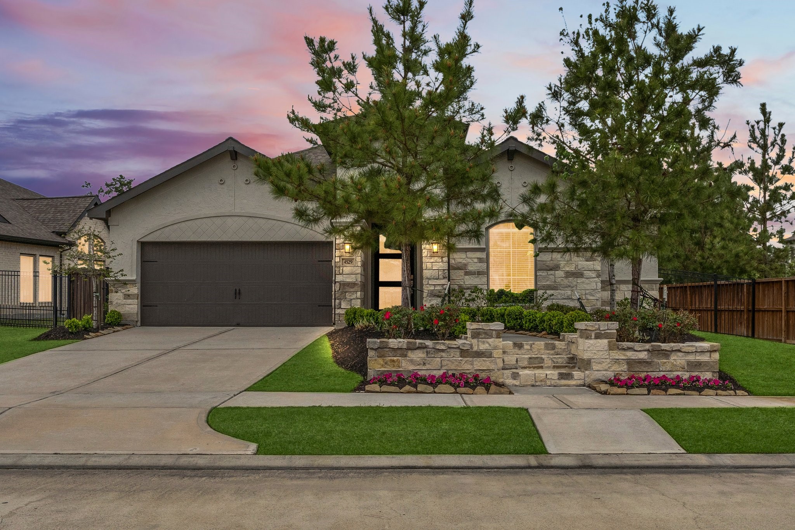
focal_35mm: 36
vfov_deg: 36.9
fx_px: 795
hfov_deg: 53.1
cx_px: 398
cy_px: 265
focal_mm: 24
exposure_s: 1/1000
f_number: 8
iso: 640
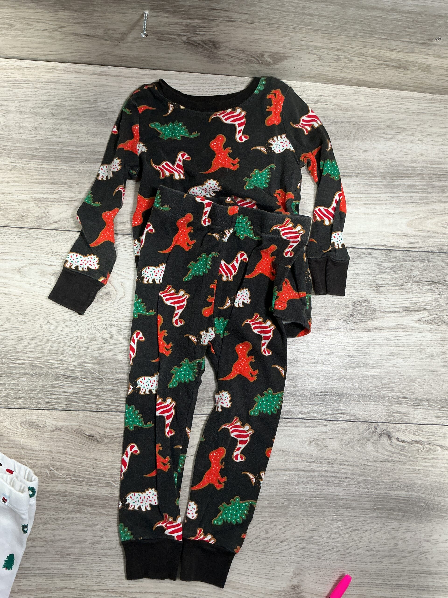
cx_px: 224
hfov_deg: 48.2
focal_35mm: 29
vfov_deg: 61.7
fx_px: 500
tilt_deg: -83.6
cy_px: 299
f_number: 1.8
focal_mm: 3
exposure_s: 1/50
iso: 64
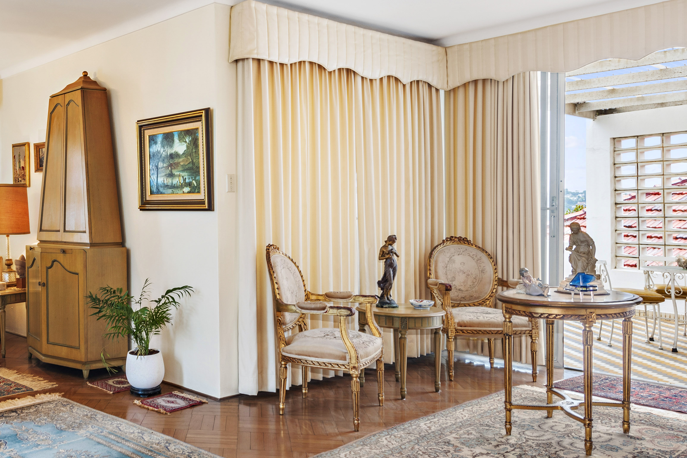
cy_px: 204
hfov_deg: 49.2
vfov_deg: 35.9
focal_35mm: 37
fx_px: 706
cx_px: 147
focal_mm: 16
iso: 100
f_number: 11
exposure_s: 1
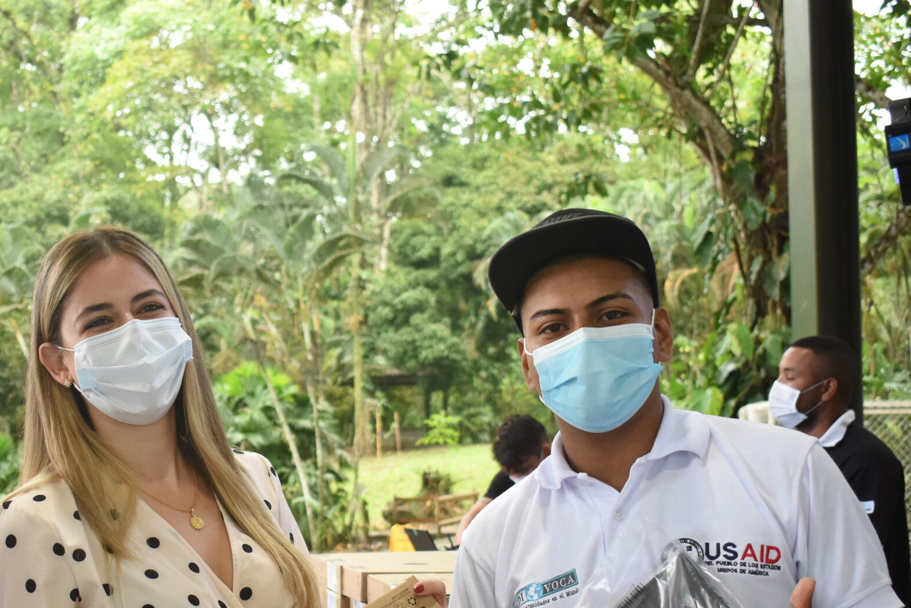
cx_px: 260
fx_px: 1493
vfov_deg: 22.7
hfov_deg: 33.4
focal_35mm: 59
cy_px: 476
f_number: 4
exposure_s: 1/160
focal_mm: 24
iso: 1000
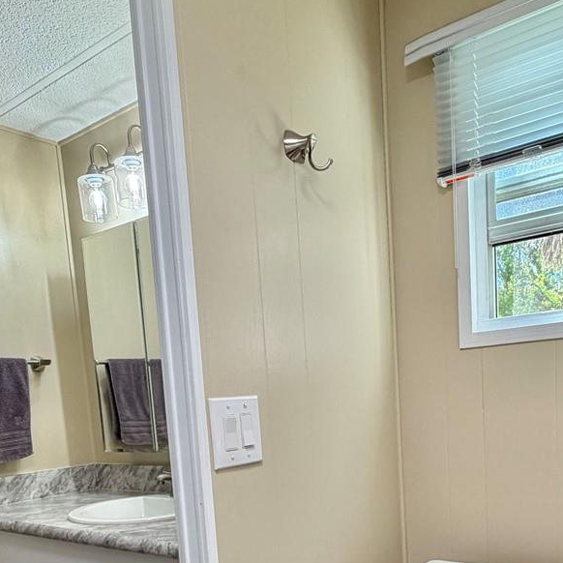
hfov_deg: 48.4
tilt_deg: -7.5
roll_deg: +3.9
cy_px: 476
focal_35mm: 34
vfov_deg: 45.2
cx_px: 304
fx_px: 626
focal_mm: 2.22
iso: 100
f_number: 2.2
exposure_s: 1/120
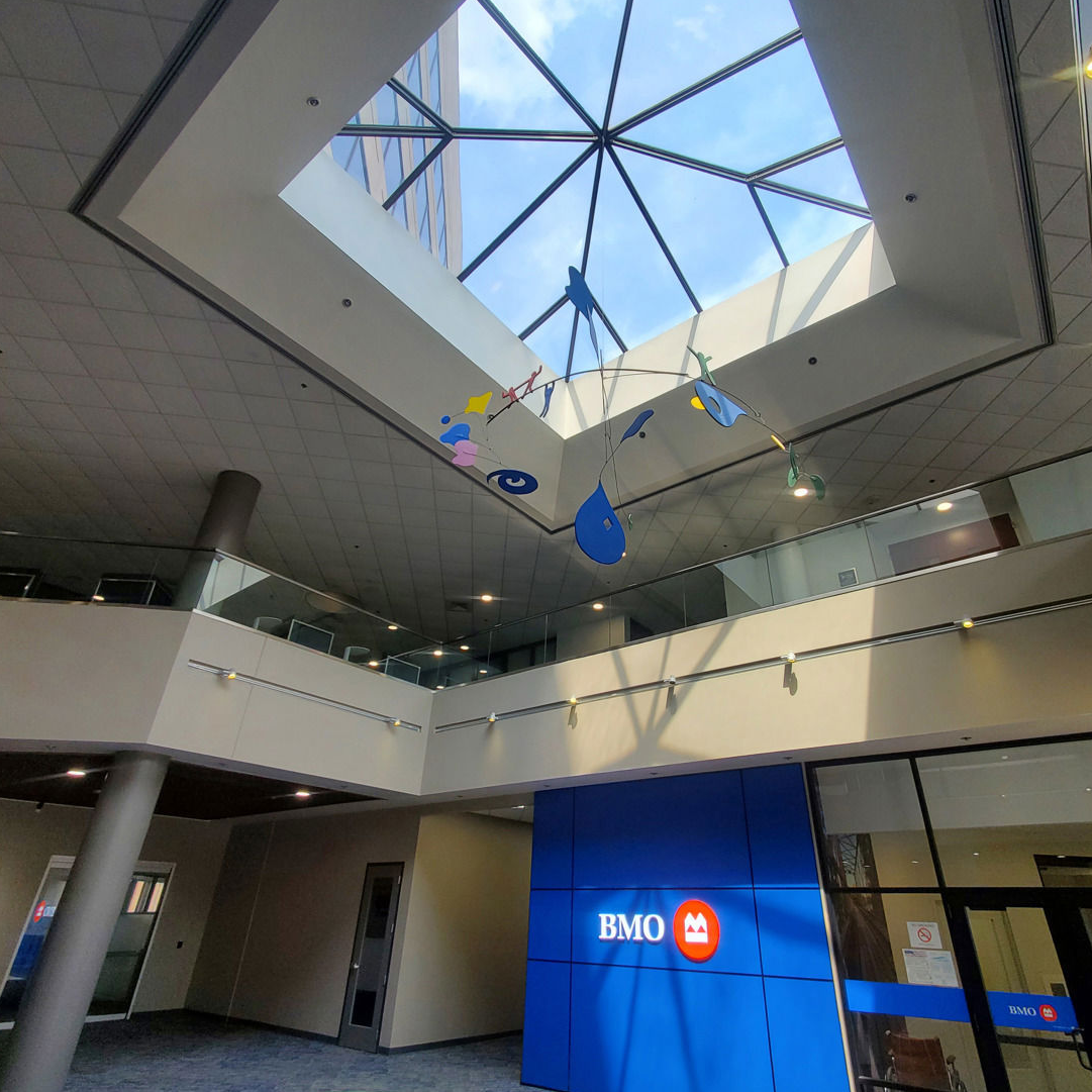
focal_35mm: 17
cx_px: 592
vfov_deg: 84.0
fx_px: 607
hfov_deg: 83.8
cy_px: 536
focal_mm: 1.8
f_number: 2.2
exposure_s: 1/199
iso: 50
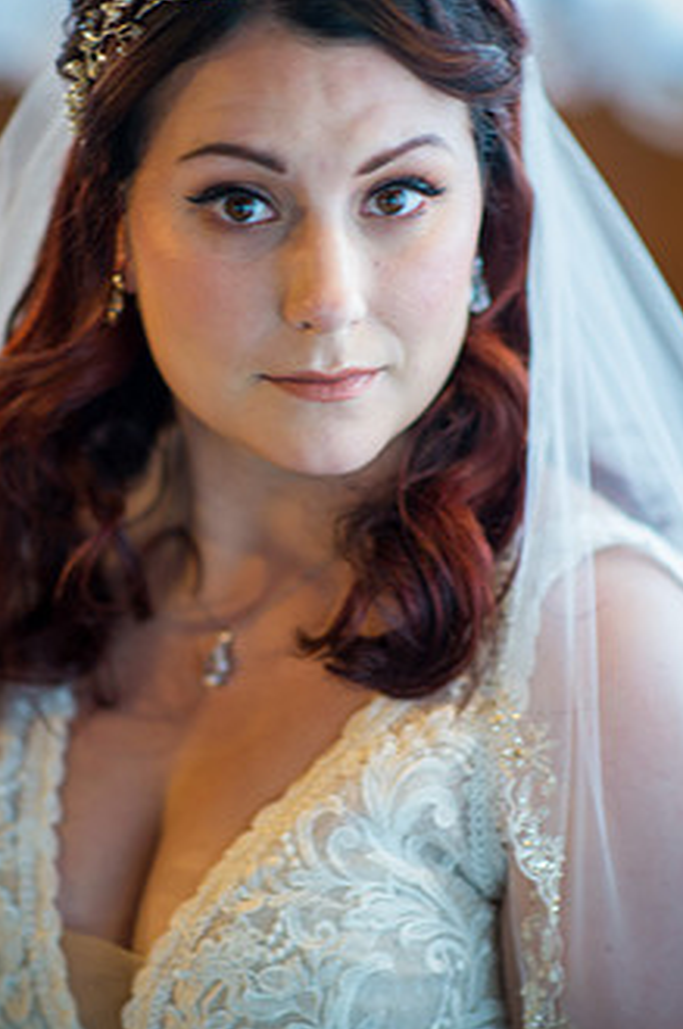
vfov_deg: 17.7
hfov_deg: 11.8
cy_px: 490
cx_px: 313
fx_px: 3311
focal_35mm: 116
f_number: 1.4
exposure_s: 1/20
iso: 400
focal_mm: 85
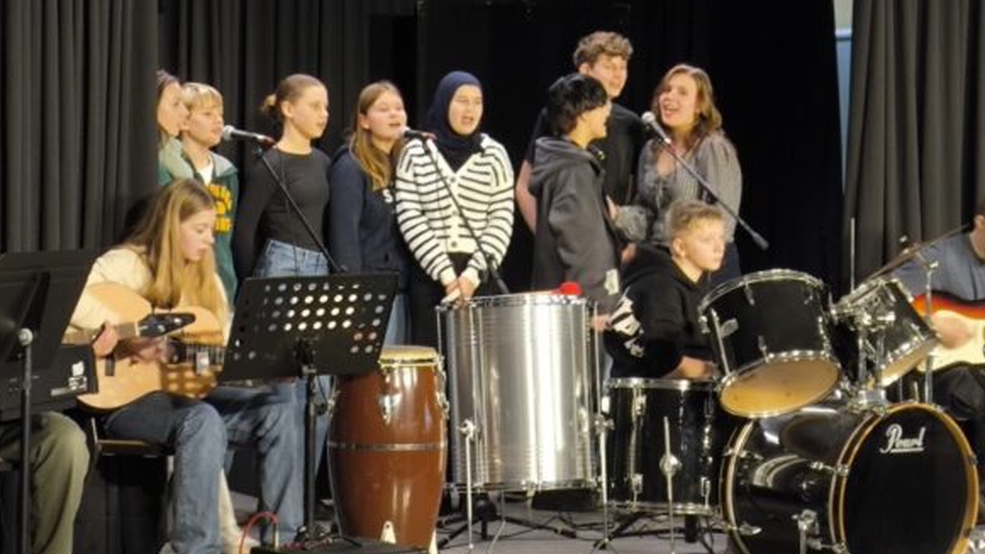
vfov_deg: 12.6
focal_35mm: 96
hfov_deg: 22.2
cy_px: 241
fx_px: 2508
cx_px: 522
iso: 200
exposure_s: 1/33.3
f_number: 1.7
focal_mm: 4.71
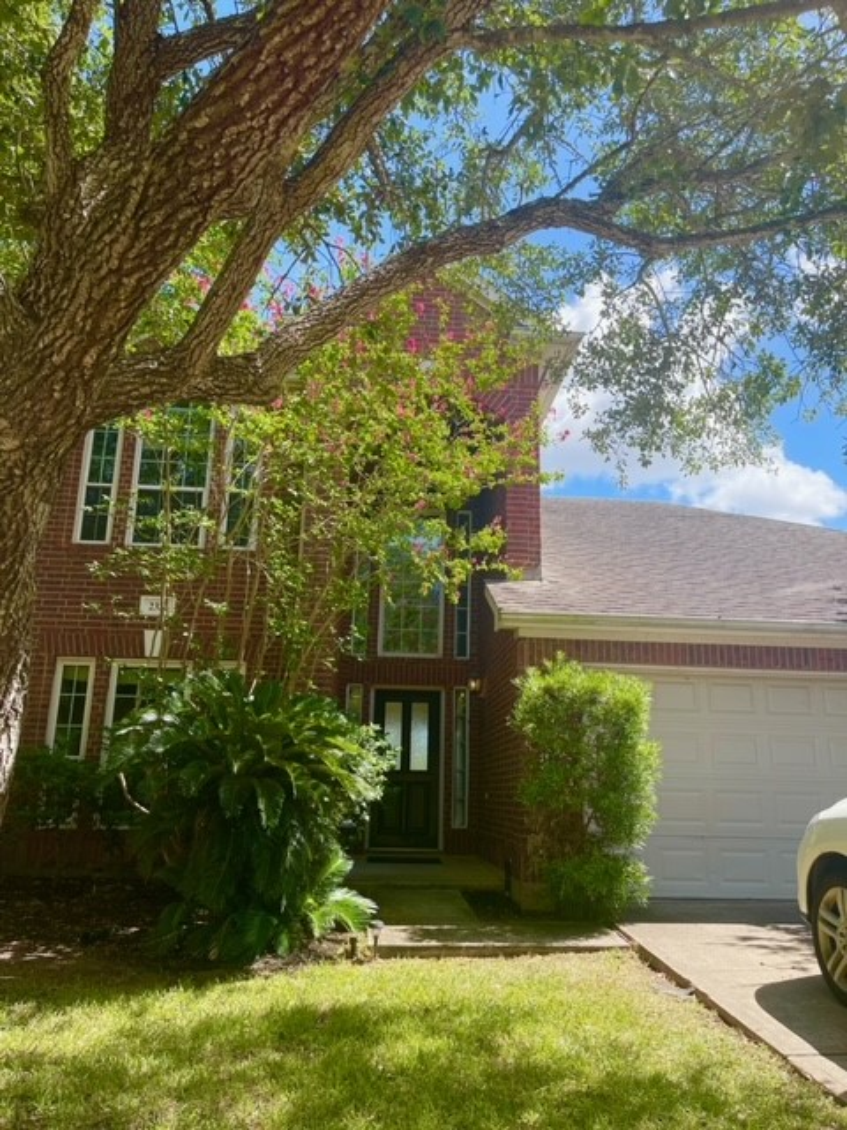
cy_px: 565
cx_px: 424
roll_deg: -0.9
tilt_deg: +13.8
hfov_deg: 53.1
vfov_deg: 67.3
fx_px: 848
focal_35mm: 26
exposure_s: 1/1642
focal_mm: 5.1
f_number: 1.6
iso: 50
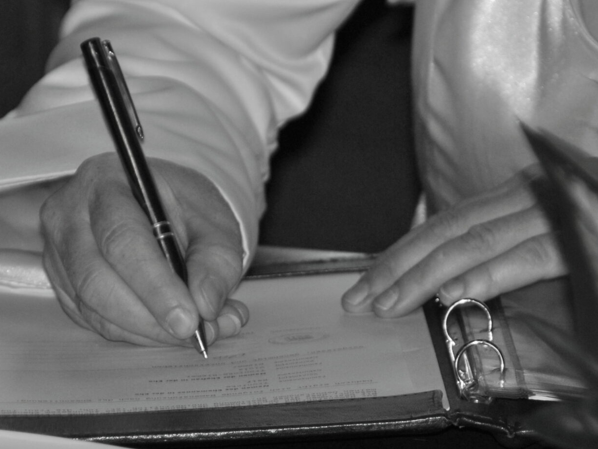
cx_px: 254
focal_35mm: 601
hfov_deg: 3.3
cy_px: 369
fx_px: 10384
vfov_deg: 2.5
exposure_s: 1/60
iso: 200
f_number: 6.3
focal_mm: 200
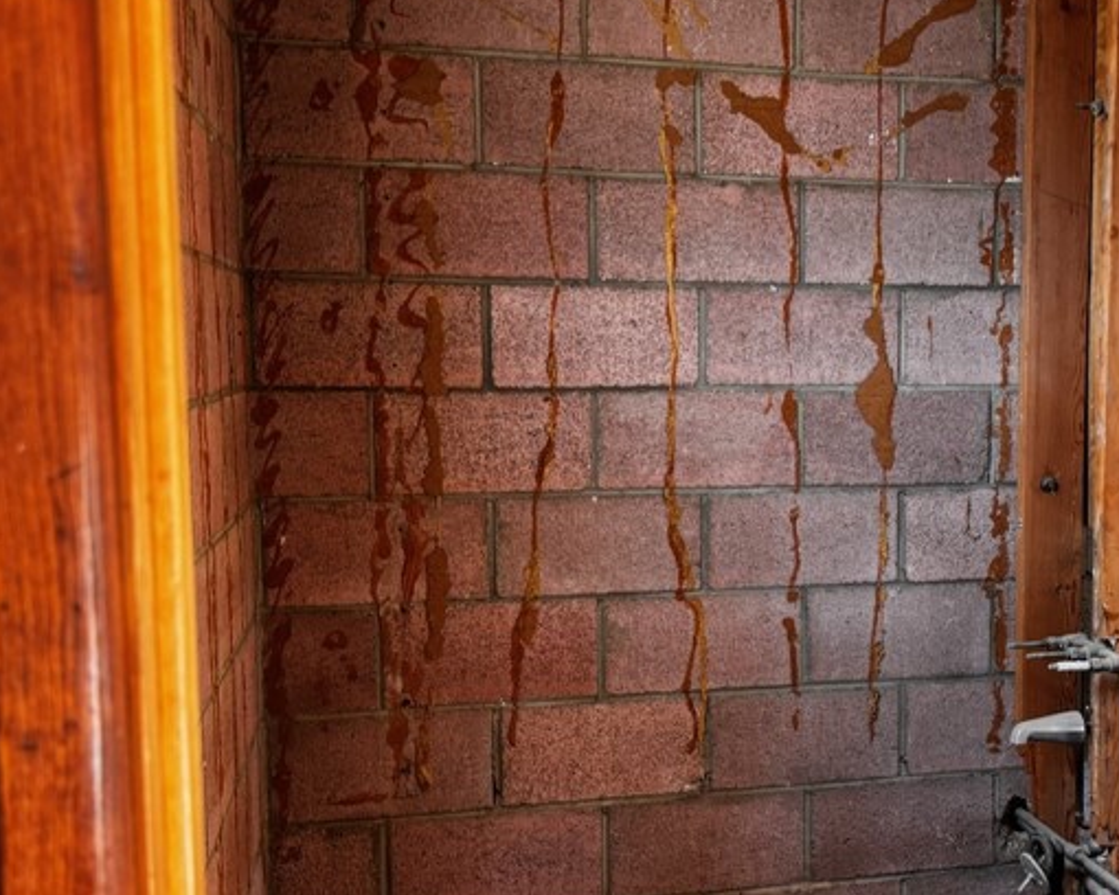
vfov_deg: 32.1
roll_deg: -0.4
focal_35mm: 47
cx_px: 829
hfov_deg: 38.6
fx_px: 1557
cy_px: 496
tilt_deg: -6.3
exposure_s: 1/121
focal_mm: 6.76
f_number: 1.78
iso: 160
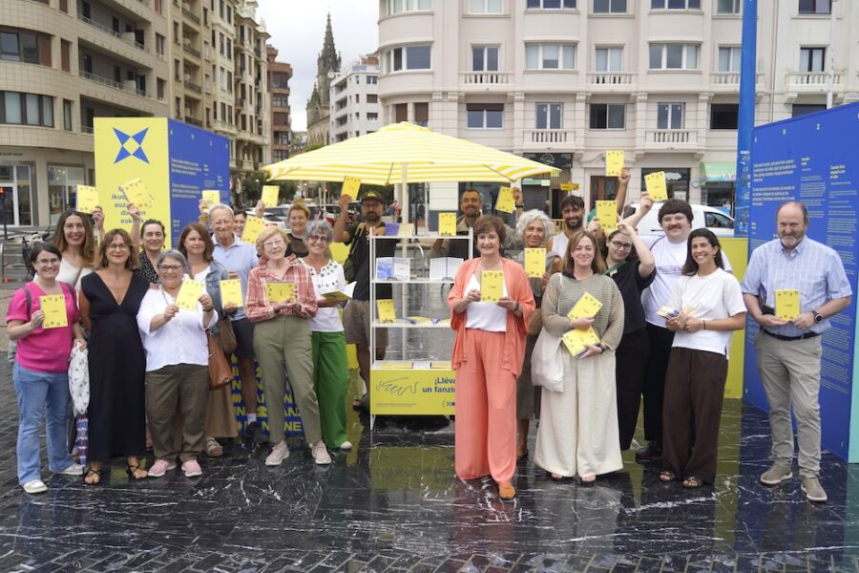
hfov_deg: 55.1
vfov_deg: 38.4
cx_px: 430
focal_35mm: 34
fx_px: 823
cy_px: 286
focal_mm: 23
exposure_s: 1/200
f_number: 4.5
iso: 100
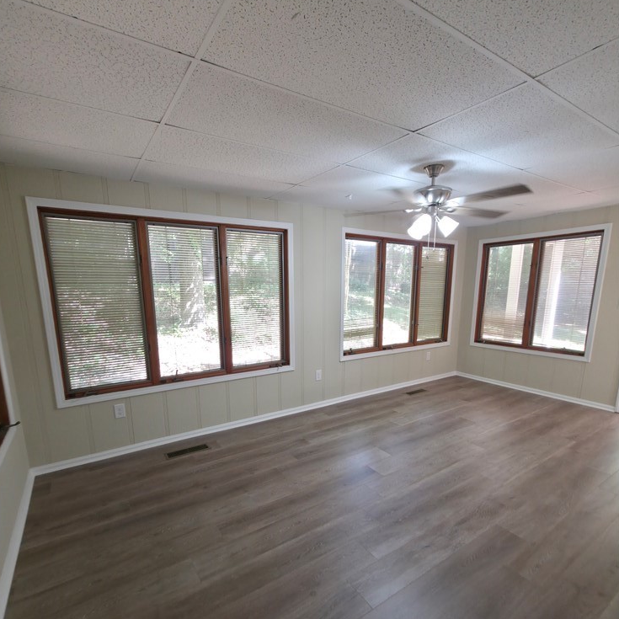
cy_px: 351
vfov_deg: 86.9
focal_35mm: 16
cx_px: 297
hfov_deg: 87.4
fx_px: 324
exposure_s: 1/40
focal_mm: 2.2
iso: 80
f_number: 1.9
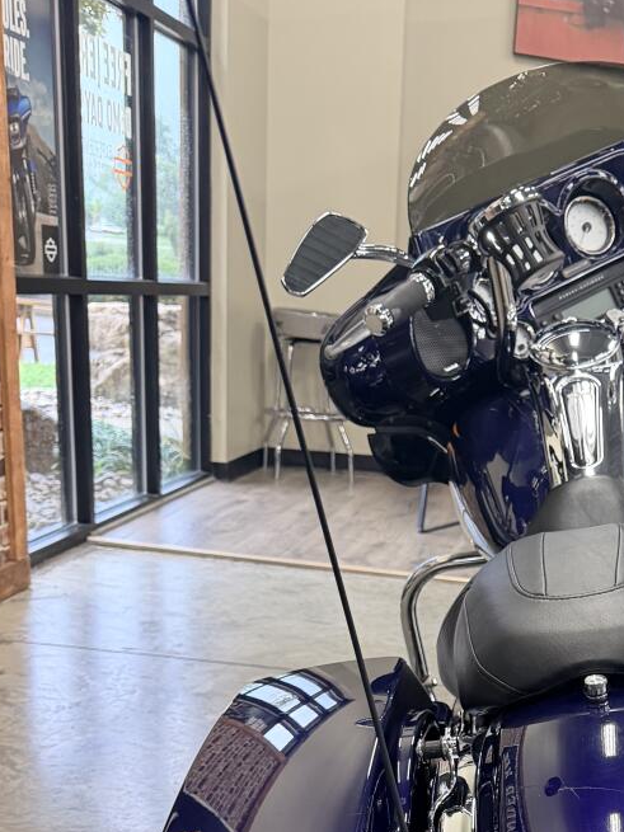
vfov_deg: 32.3
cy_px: 824
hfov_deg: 25.2
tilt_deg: -21.2
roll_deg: -7.3
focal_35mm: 55
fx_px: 1322
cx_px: 634
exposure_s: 1/60
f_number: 1.78
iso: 250
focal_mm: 6.76
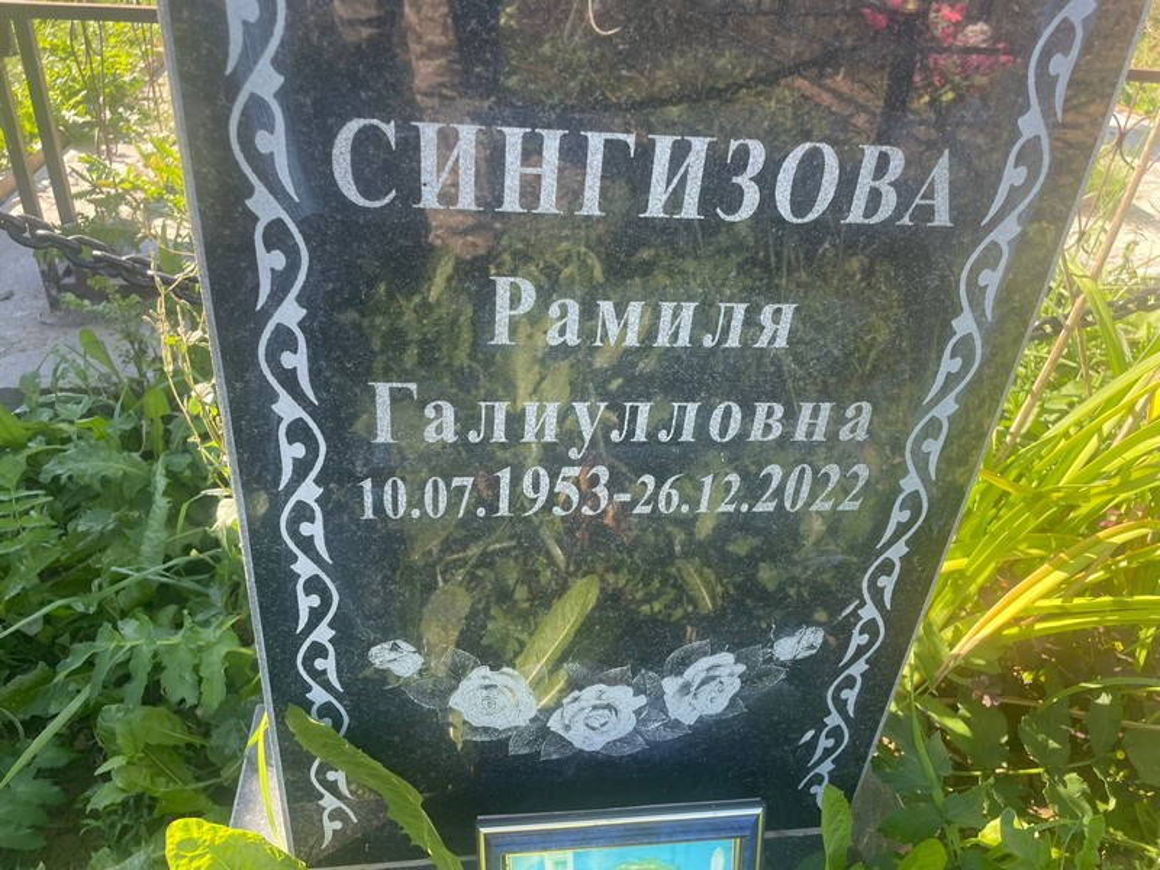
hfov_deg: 67.3
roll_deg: -4.7
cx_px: 580
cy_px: 435
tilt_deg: -38.4
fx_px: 871
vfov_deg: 53.1
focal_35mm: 26
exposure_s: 1/323
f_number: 1.6
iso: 32
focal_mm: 4.2
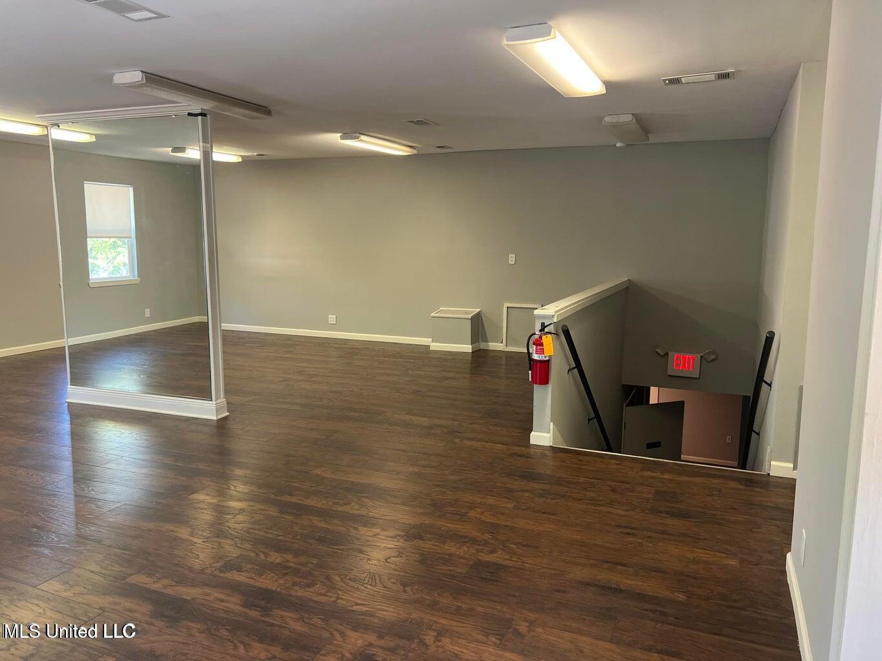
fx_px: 663
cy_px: 330
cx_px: 441
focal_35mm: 26
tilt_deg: -8.0
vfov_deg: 53.1
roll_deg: -0.3
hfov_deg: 67.3
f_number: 1.5
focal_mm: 5.7
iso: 200
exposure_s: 1/60
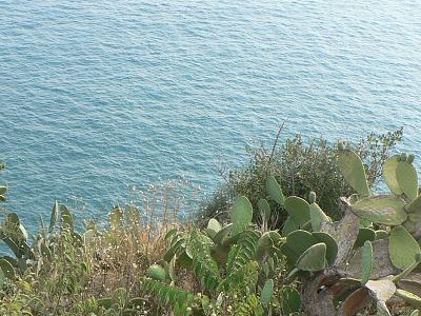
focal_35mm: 72
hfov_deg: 26.8
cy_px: 243
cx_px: 118
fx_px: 876
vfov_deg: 20.3
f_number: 4
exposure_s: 1/250
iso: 80
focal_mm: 6
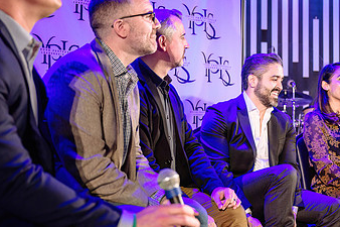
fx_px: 736
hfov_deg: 25.6
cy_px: 106
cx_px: 262
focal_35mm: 78
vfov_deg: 17.5
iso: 1600
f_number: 2.8
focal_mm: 38
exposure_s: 1/160
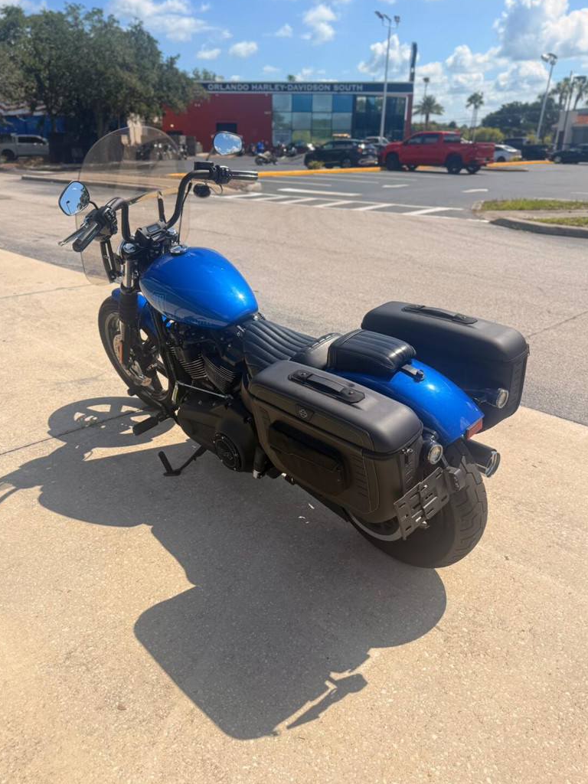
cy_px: 385
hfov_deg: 54.9
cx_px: 289
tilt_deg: -24.8
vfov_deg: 69.4
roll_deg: -2.5
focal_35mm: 25
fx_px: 566
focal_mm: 6.76
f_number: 1.78
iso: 100
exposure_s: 1/3953
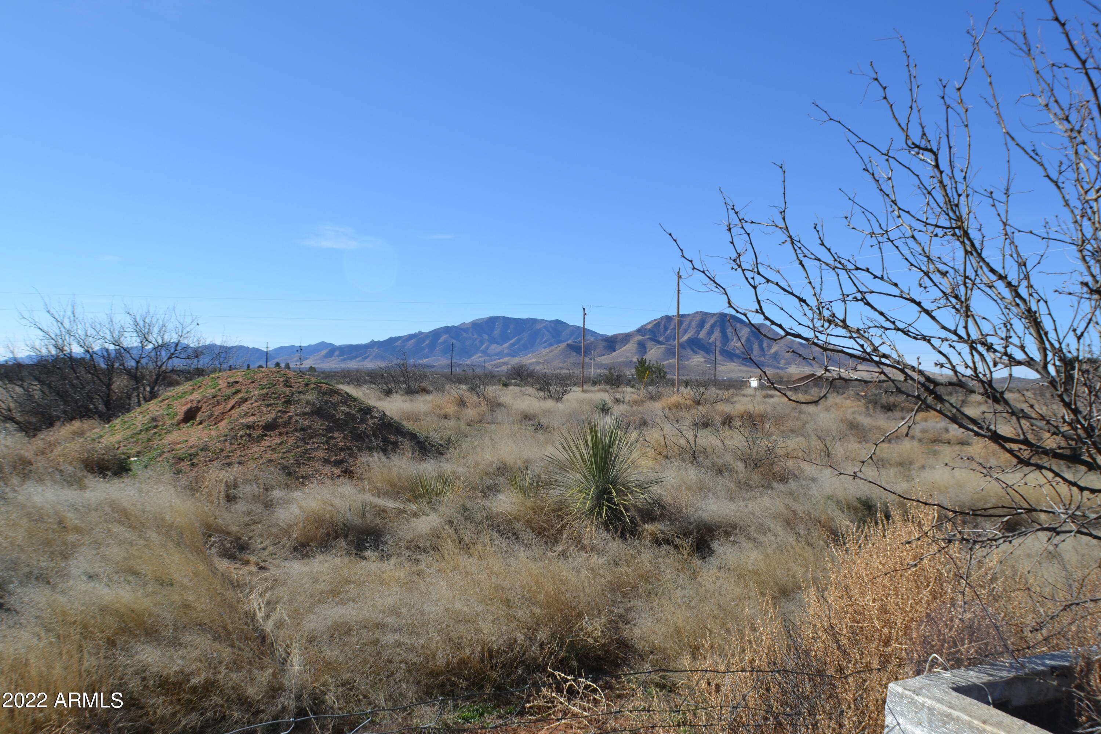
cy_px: 367
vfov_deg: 34.2
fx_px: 1193
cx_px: 550
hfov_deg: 49.6
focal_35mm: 39
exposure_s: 1/250
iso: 100
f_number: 8
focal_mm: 26
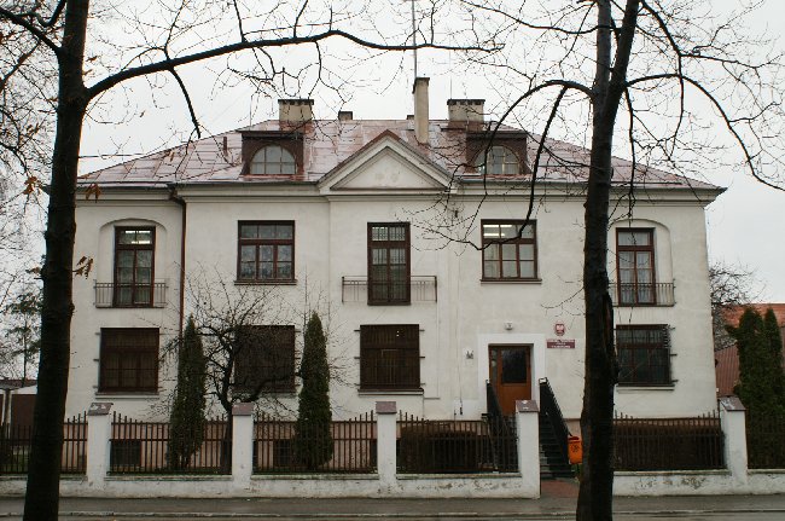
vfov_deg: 31.8
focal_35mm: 42
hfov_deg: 46.5
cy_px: 260
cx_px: 392
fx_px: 914
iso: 200
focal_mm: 28
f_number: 9
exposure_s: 1/80
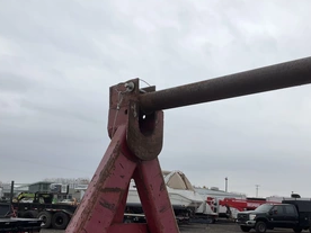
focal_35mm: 42
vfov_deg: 34.1
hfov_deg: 44.7
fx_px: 377
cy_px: 153
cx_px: 174
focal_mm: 3
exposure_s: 1/529
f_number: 1.8
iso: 25
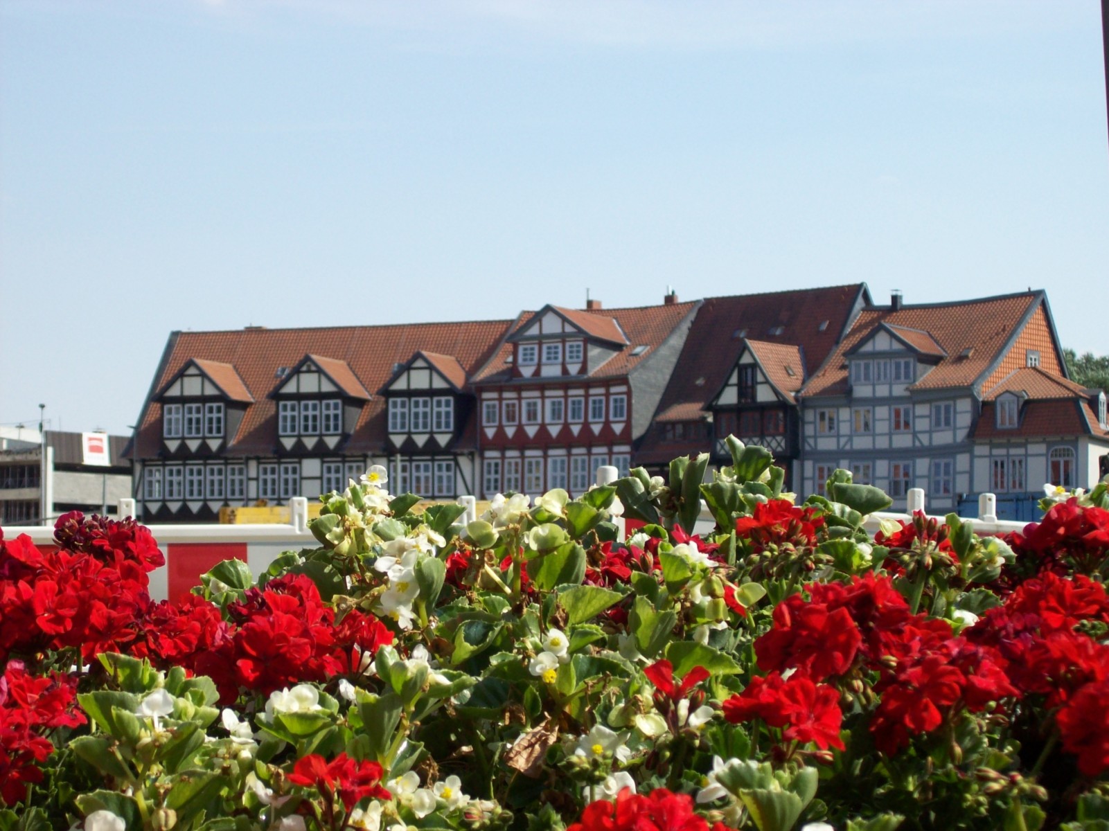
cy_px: 416
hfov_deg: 22.5
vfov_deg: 17.0
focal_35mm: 87
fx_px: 2787
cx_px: 554
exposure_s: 1/624
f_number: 4.3
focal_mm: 14.3
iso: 80
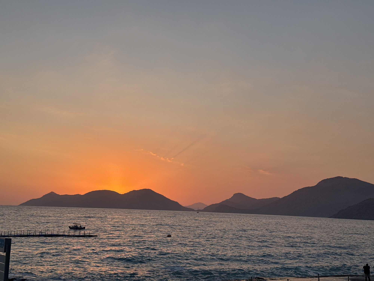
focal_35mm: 48
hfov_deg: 39.7
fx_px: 519
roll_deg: -1.9
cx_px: 187
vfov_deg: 30.3
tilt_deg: +7.7
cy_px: 140
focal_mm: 6.76
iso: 64
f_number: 1.78
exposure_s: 1/1172
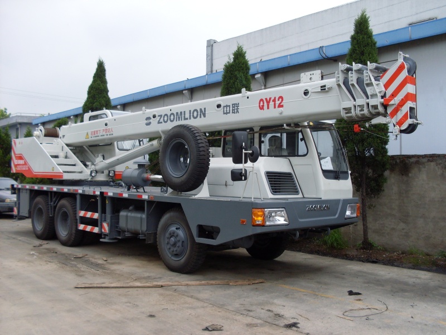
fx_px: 490
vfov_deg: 37.7
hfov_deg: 49.0
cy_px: 168
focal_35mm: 38
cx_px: 223
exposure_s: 1/350
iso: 80
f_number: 2.8
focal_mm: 6.3
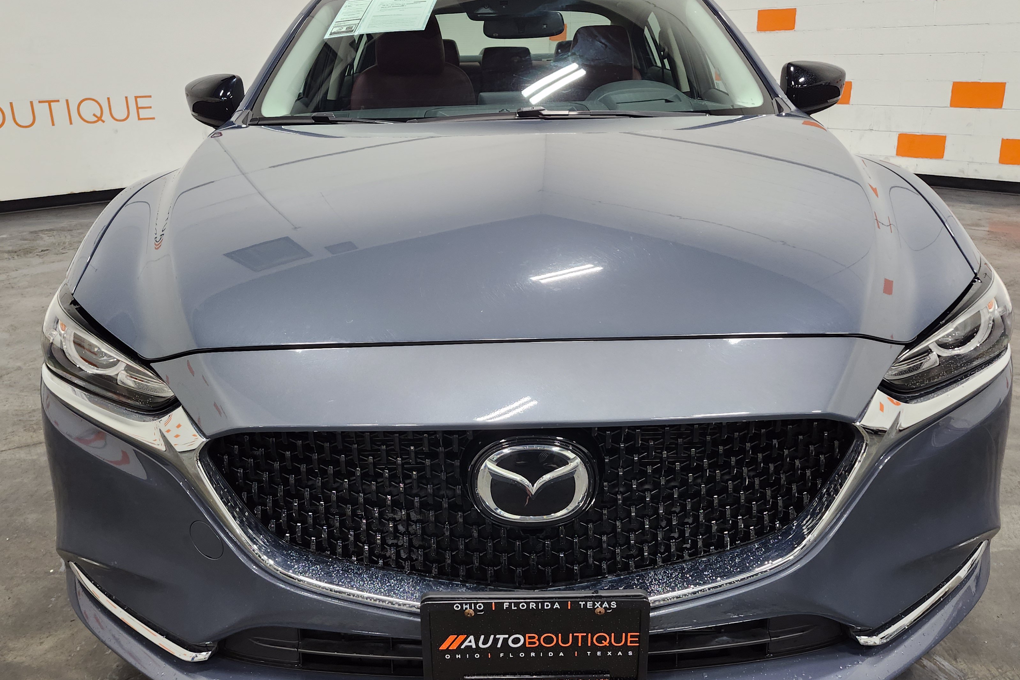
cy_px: 364
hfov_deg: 61.9
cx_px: 522
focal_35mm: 30
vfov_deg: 43.6
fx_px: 850
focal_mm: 5.54
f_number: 1.8
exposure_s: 1/120
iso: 200
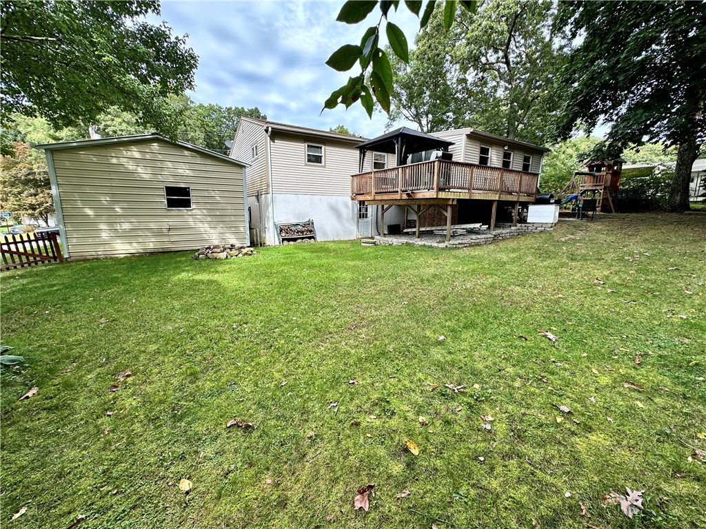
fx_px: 286
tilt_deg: -10.5
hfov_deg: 102.1
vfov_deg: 85.7
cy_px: 264
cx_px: 353
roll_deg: -0.6
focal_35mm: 14
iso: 40
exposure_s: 1/335
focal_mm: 2.22
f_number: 2.2
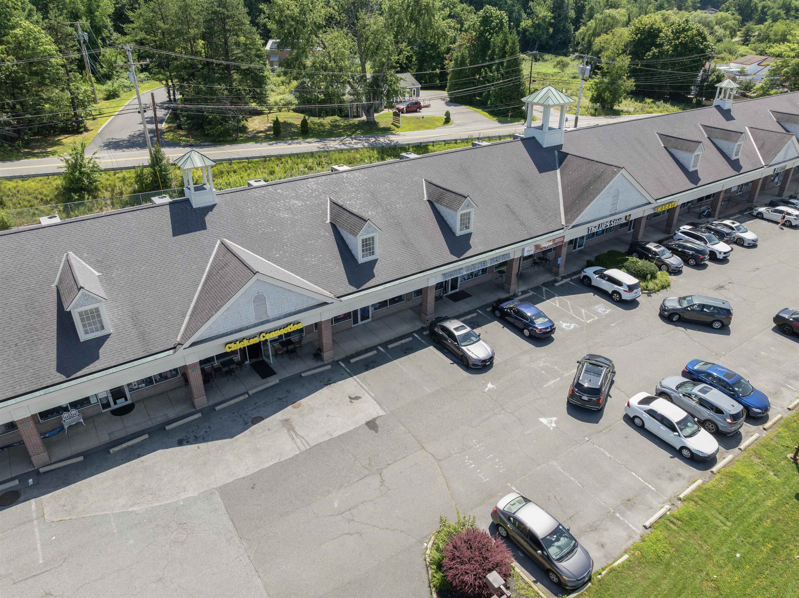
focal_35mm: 24
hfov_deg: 71.6
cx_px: 400
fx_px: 554
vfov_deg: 56.8
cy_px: 299
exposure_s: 1/320
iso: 100
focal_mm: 12.29
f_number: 5
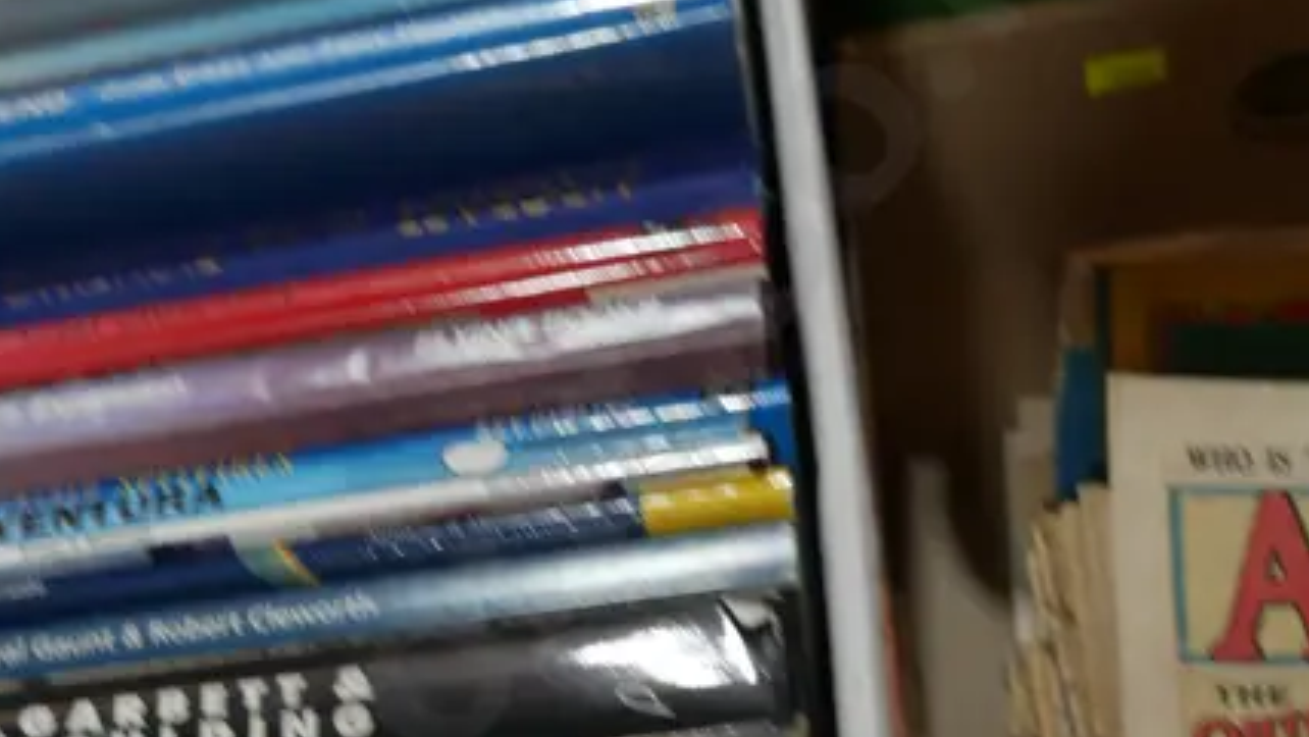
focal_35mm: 73
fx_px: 2534
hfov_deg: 28.0
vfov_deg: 15.5
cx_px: 164
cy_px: 1040
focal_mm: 14
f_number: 4.5
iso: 200
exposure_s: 1/60
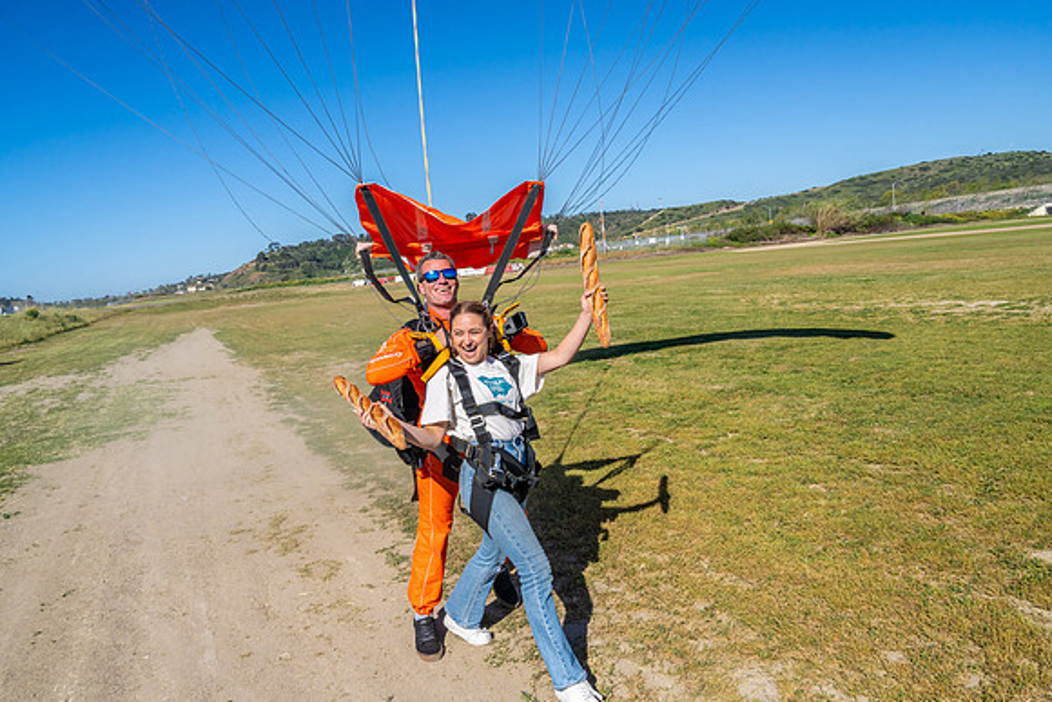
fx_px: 760
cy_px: 351
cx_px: 526
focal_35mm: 26
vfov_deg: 49.6
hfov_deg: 69.4
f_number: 13
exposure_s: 1/1600
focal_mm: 26
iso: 800
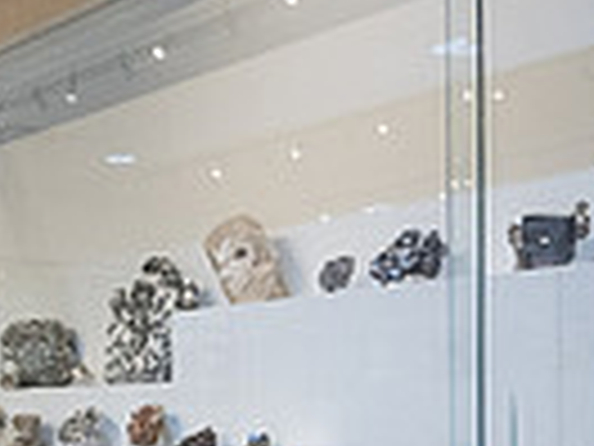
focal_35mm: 66
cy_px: 502
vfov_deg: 21.1
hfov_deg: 29.3
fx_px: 1133
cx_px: 236
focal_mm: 14
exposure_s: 1/125
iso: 3200
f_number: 6.3
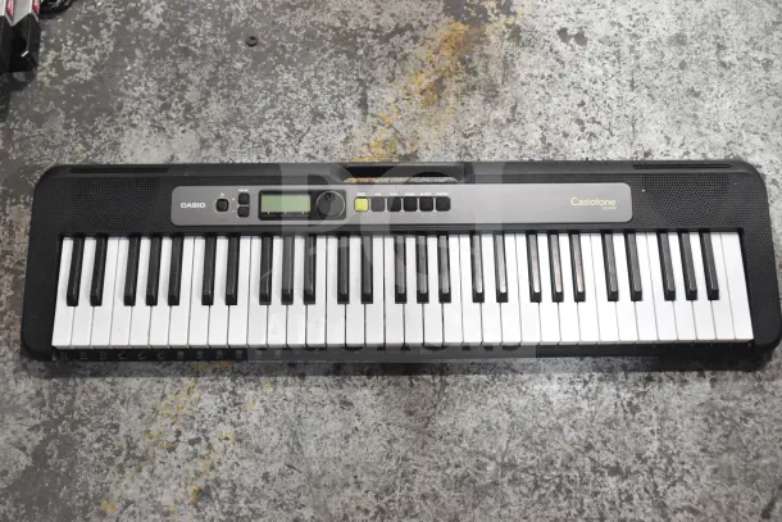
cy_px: 261
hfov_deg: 45.0
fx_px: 945
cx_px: 391
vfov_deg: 30.9
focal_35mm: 44
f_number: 7.1
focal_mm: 29
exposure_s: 1/200
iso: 6400
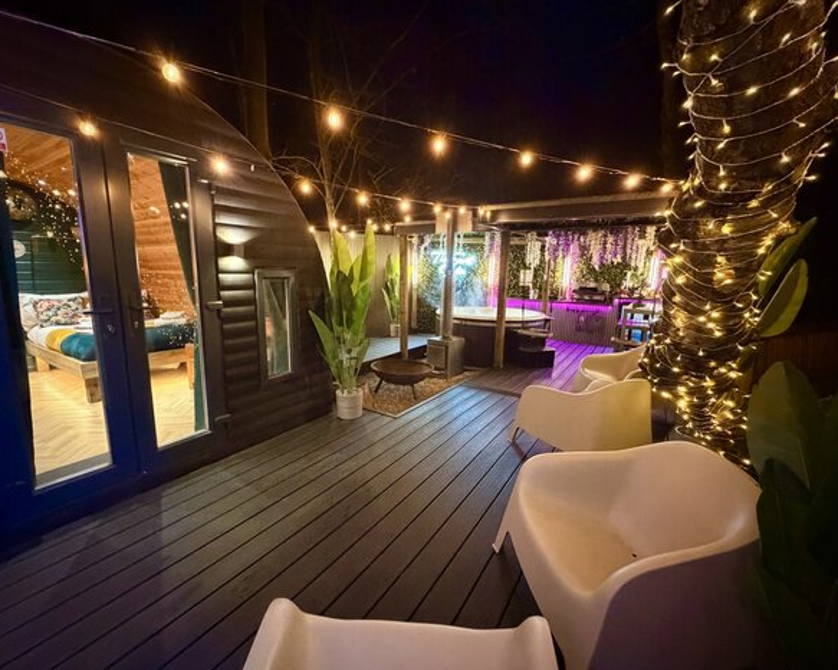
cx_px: 418
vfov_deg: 84.0
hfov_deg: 96.8
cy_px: 335
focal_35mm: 15
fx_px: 372
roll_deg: -1.8
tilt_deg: -9.6
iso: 1250
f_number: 2.2
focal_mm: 2.22
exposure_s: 1/33
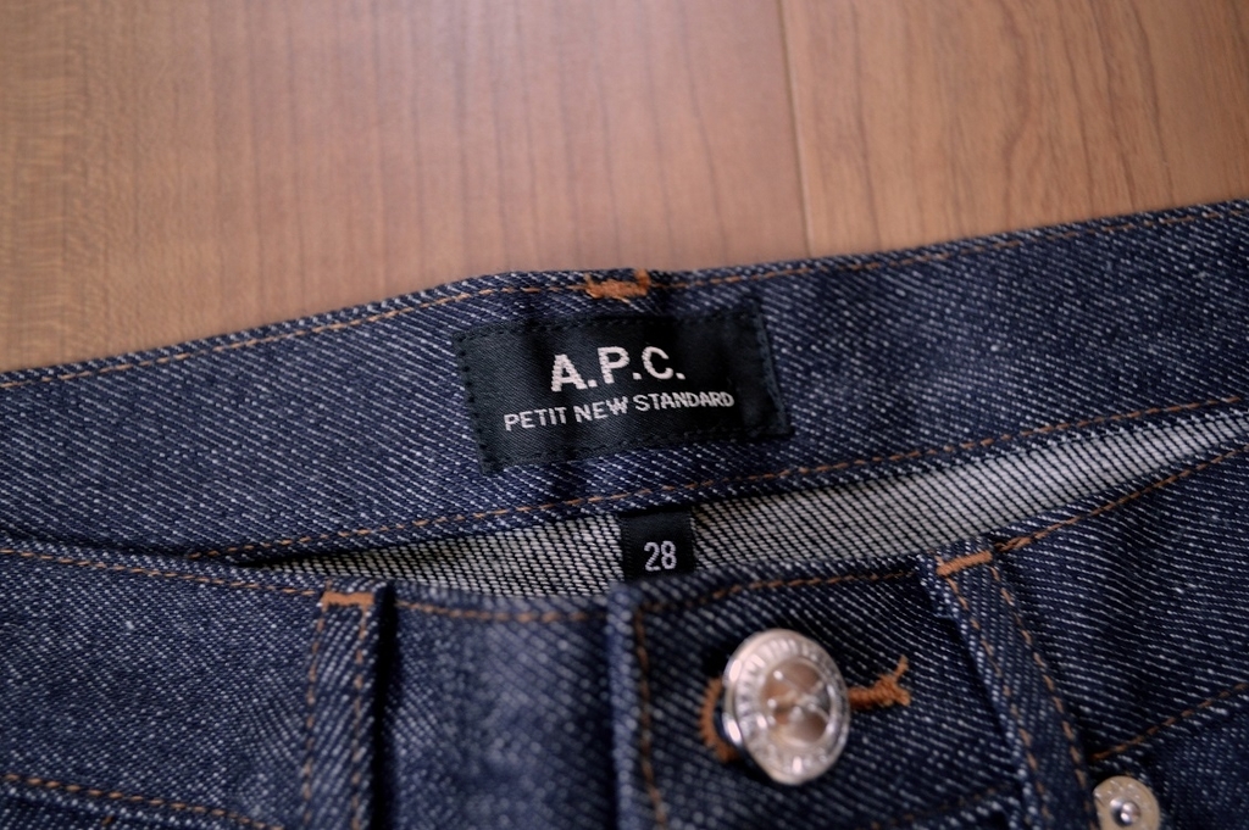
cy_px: 415
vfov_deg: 39.9
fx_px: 1144
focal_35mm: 33
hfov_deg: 57.3
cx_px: 624
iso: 900
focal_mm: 22
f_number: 4
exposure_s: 1/15
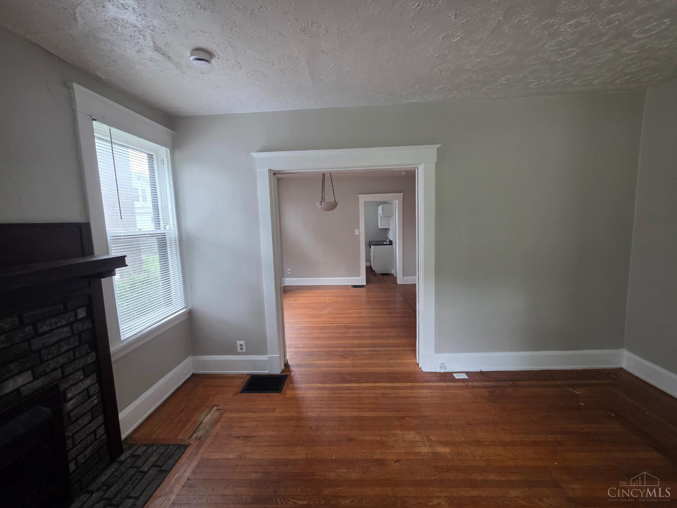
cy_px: 254
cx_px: 338
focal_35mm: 13
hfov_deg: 106.2
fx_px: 254
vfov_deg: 89.9
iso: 160
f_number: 1.9
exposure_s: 1/60
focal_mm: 2.2
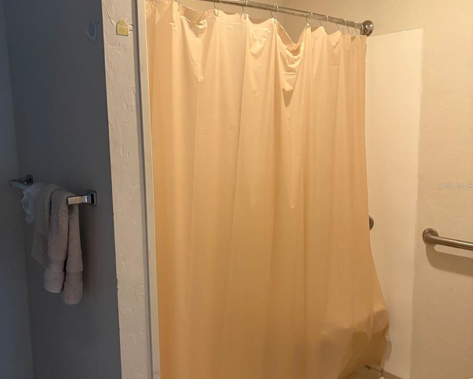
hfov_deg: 52.8
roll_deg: +1.4
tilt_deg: -6.7
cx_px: 237
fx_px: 476
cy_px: 186
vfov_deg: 43.4
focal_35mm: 34
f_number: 1.6
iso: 500
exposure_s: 1/60
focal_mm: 5.96
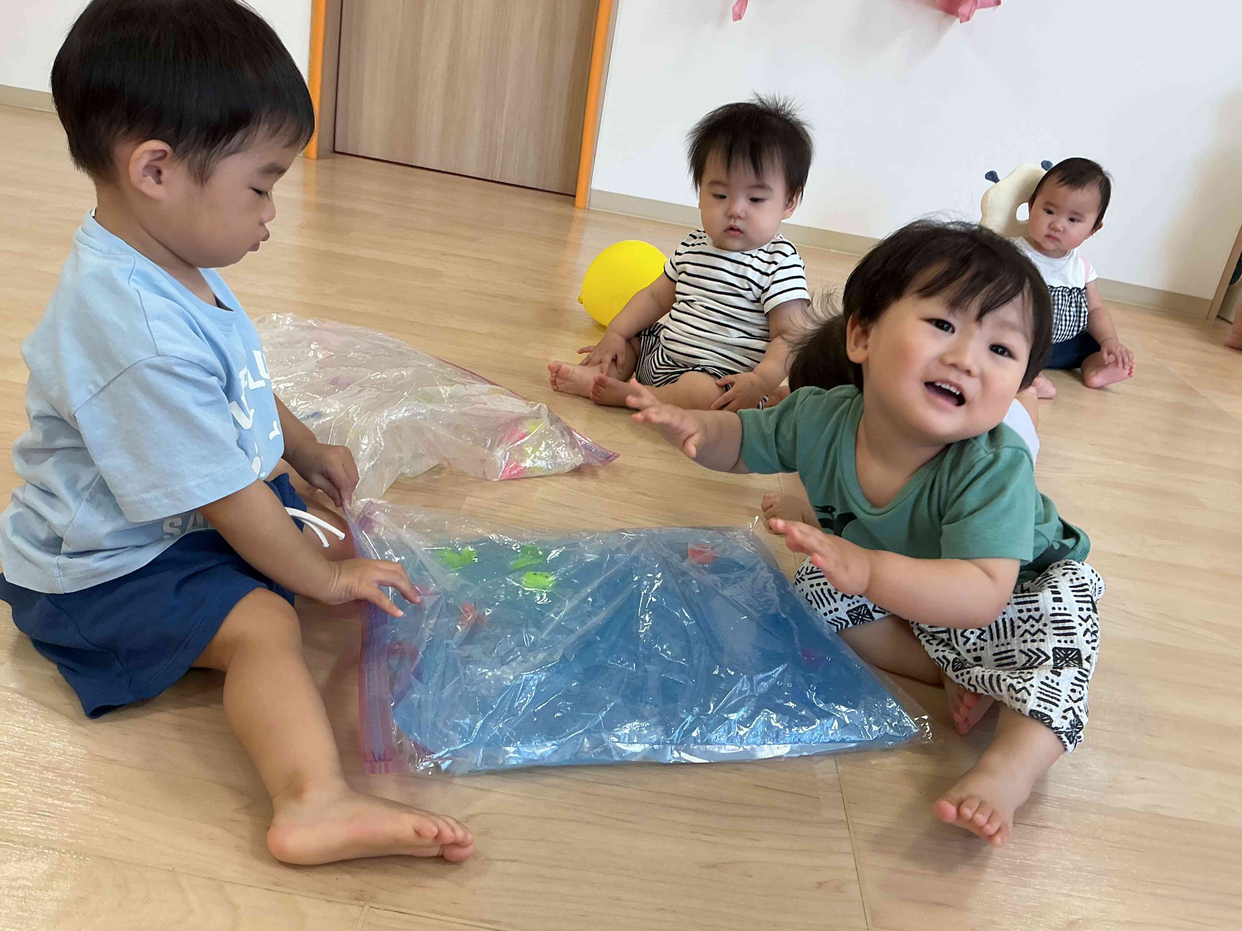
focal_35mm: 29
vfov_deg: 48.2
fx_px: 1041
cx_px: 621
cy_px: 466
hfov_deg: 61.7
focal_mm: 3
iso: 32
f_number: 1.8
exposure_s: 1/120
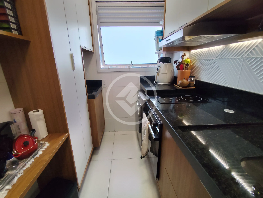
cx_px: 132
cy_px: 99
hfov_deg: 94.5
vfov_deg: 78.2
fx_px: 122
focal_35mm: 16
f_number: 2.2
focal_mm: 1.65
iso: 64
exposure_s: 1/120
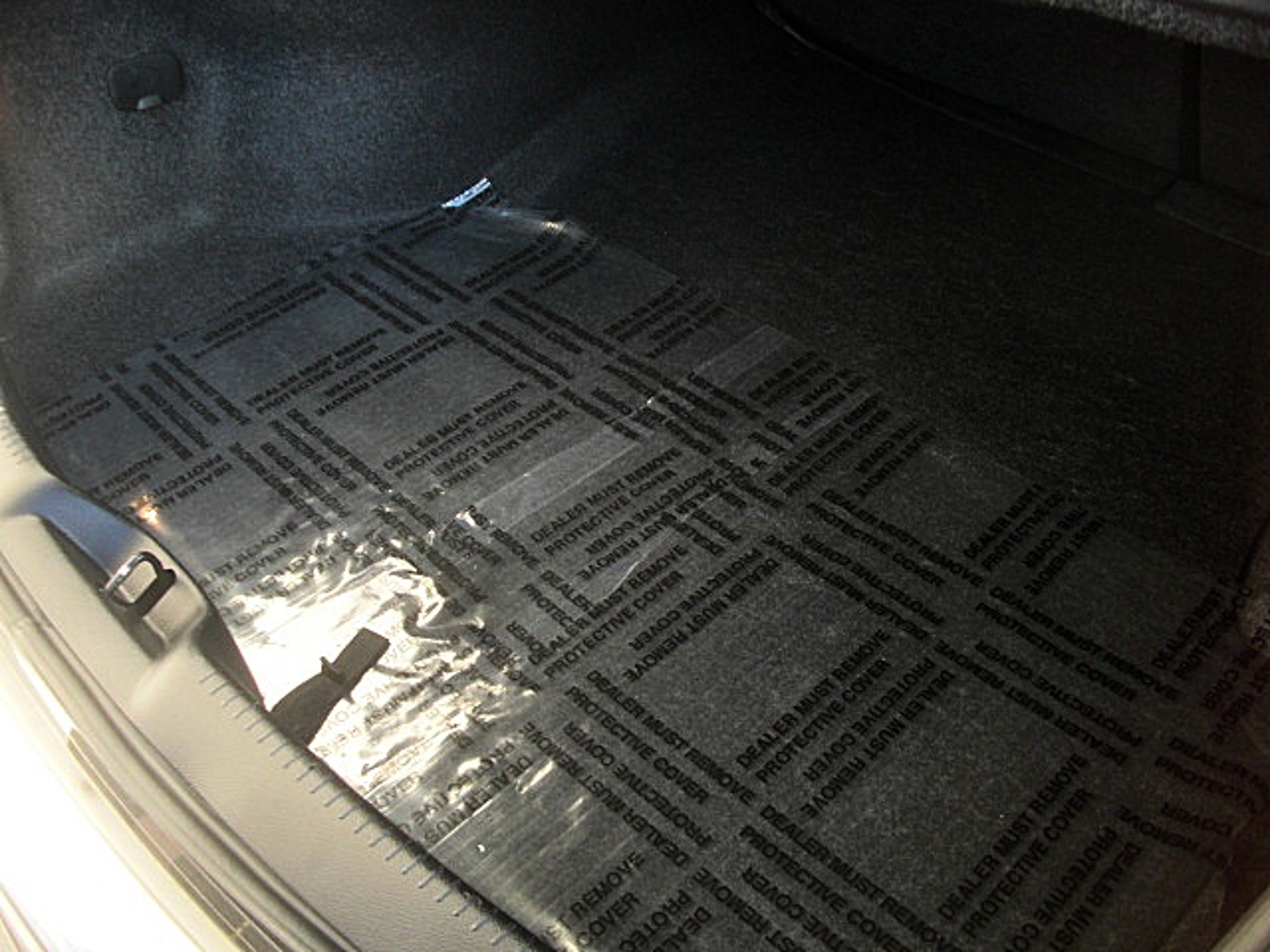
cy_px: 476
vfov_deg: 39.7
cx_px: 635
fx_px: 1321
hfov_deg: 51.4
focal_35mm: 36
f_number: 2.8
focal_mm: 6.3
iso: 100
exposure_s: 1/80
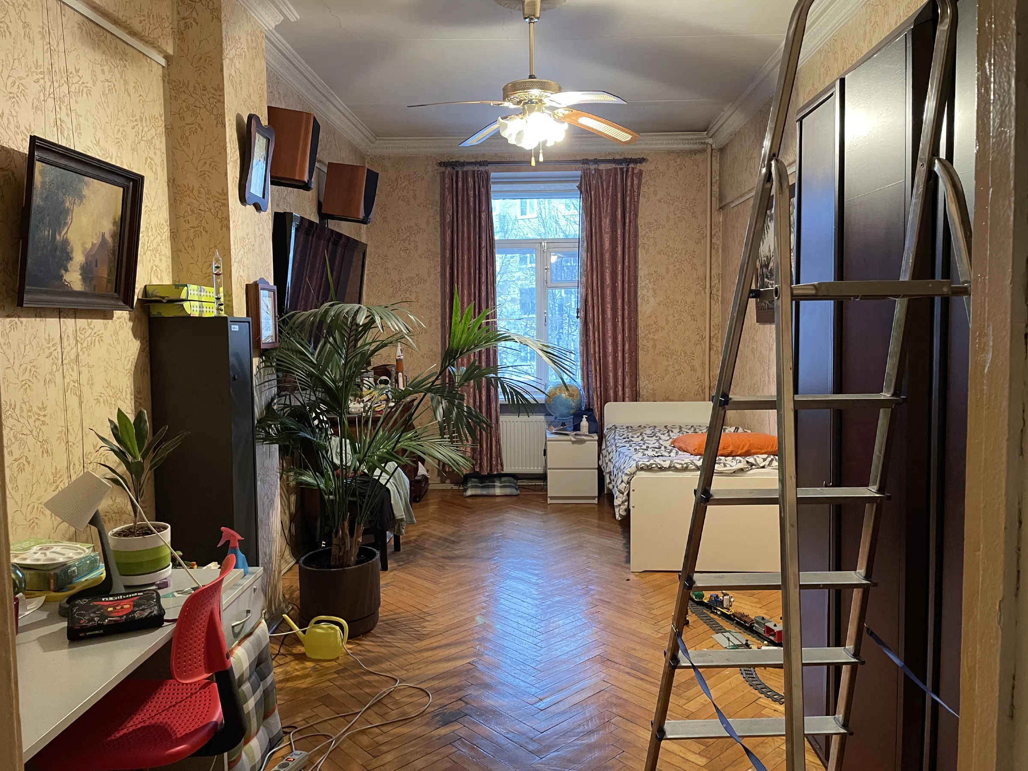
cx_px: 514
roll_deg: +1.5
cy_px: 386
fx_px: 772
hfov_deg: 67.3
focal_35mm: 26
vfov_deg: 53.1
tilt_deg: -3.3
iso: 320
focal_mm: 4.2
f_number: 1.6
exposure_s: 1/50
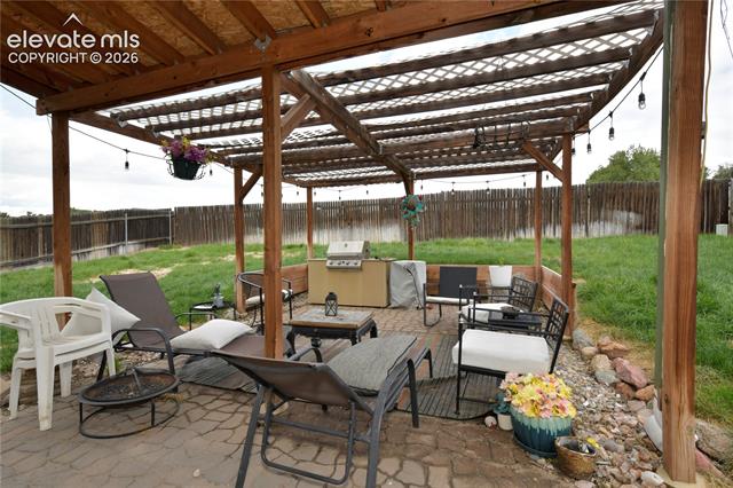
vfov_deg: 70.4
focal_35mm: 17
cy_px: 244
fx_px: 346
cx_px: 366
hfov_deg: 93.3
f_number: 11
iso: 500
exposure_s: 1/250
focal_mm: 17
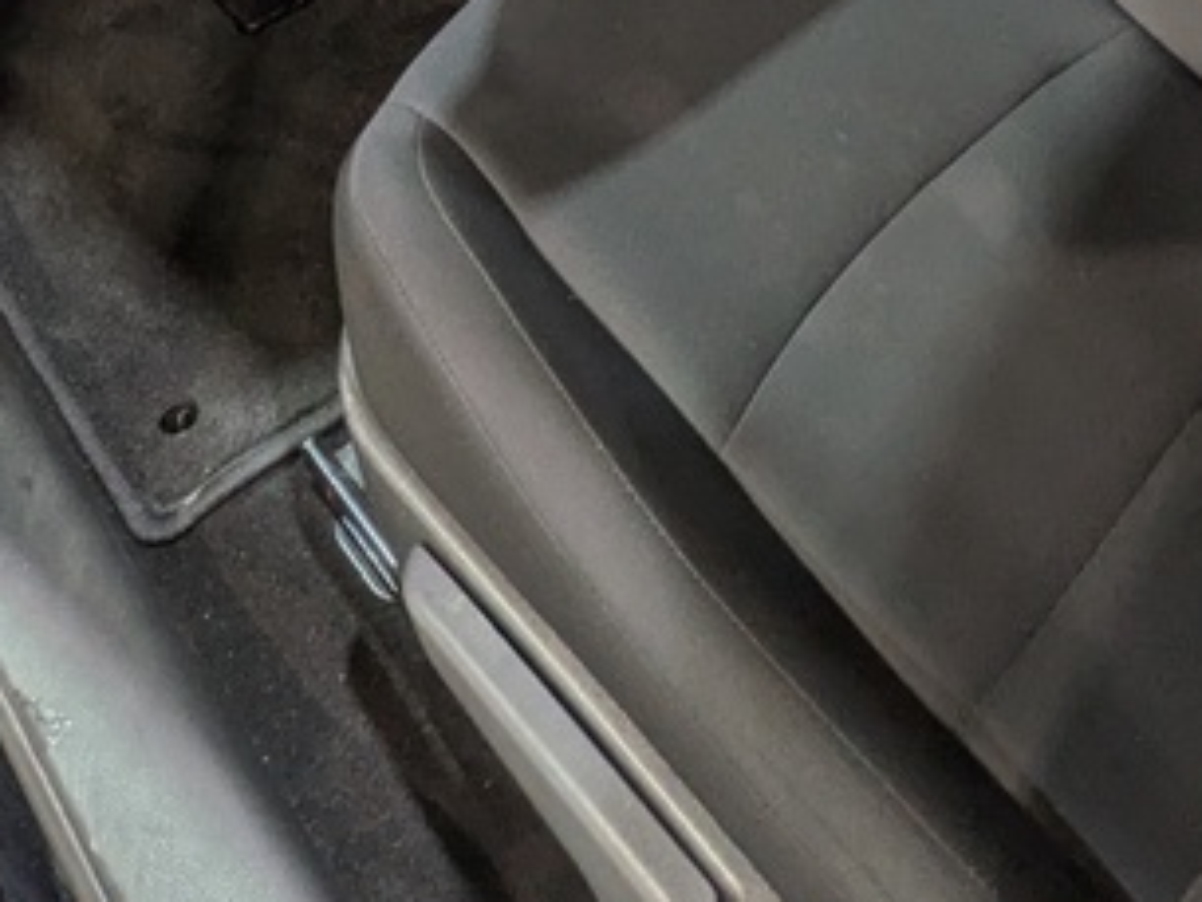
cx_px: 631
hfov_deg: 40.4
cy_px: -559
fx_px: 1633
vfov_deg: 22.9
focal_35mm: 47
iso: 51
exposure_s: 1/24
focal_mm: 1.83
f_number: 2.2
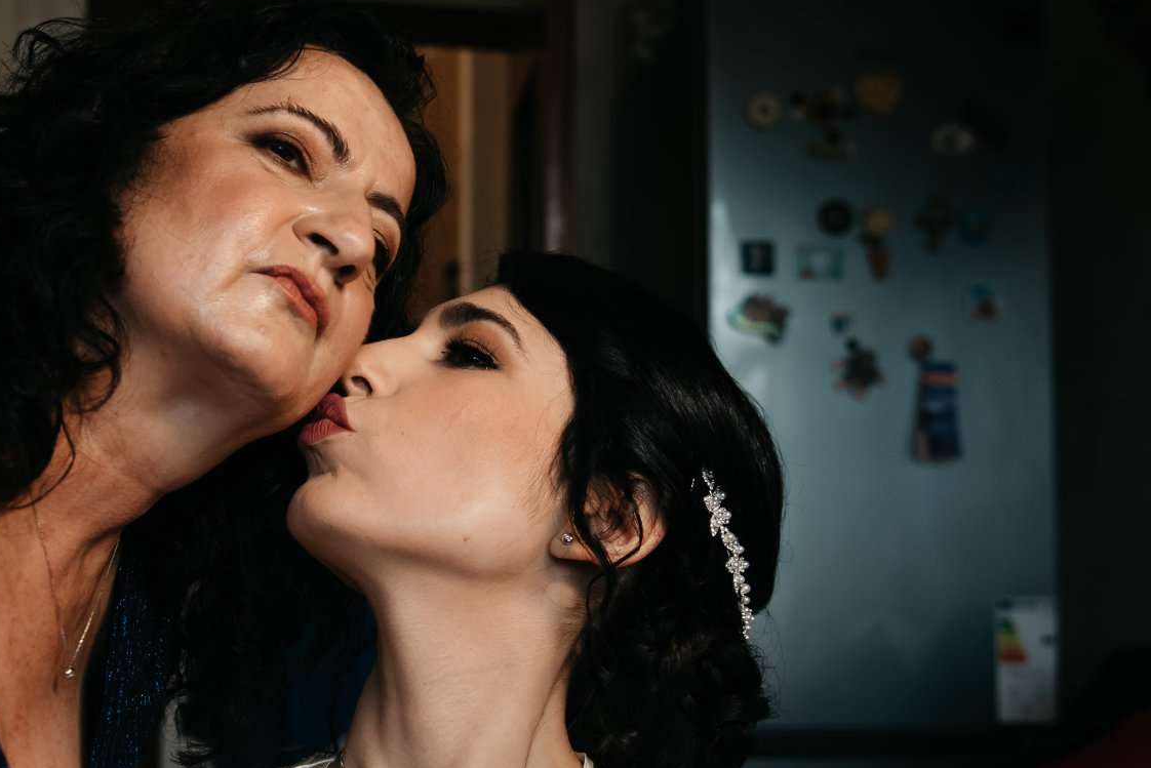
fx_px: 1567
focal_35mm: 49
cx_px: 355
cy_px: 357
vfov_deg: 27.5
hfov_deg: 39.7
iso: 640
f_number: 4
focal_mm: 34
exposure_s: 1/80
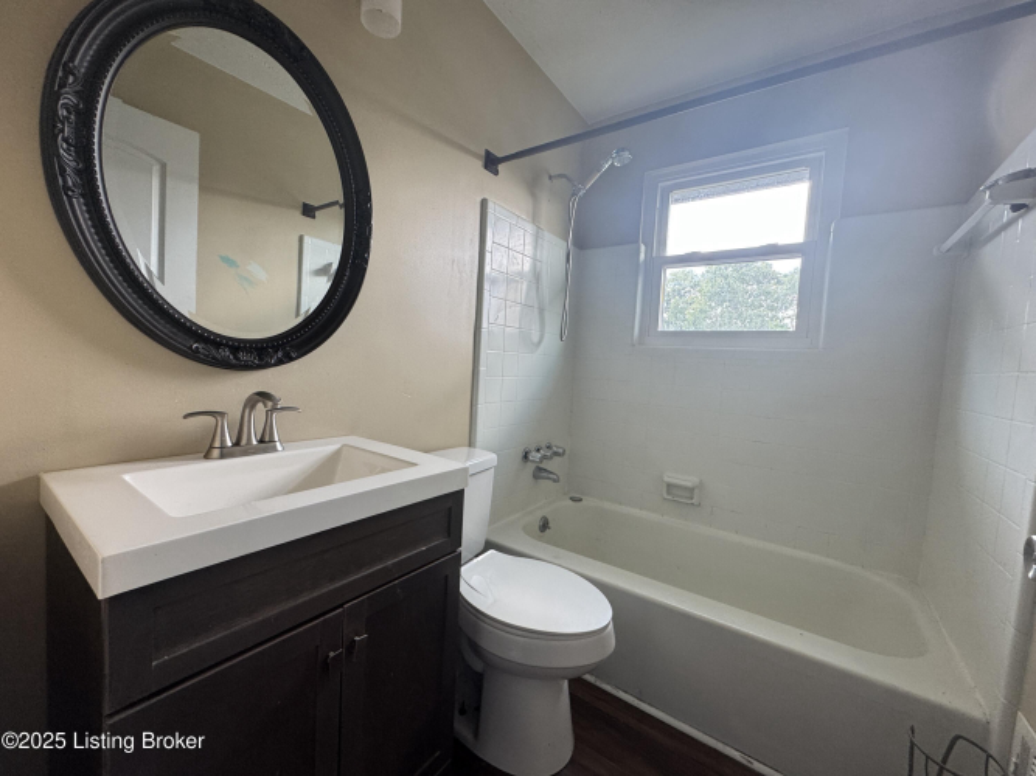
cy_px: 388
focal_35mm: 14
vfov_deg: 85.7
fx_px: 419
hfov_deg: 102.1
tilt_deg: -3.6
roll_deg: -3.2
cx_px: 518
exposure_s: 1/99
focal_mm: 2.22
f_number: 2.2
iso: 200
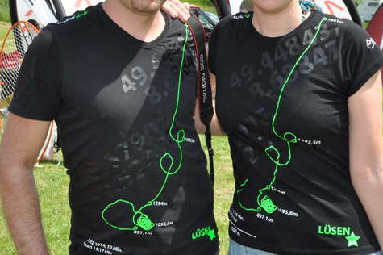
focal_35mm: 70
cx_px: 169
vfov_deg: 19.4
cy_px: 84
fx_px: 744
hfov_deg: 28.8
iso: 200
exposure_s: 1/200
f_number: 10
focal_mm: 28
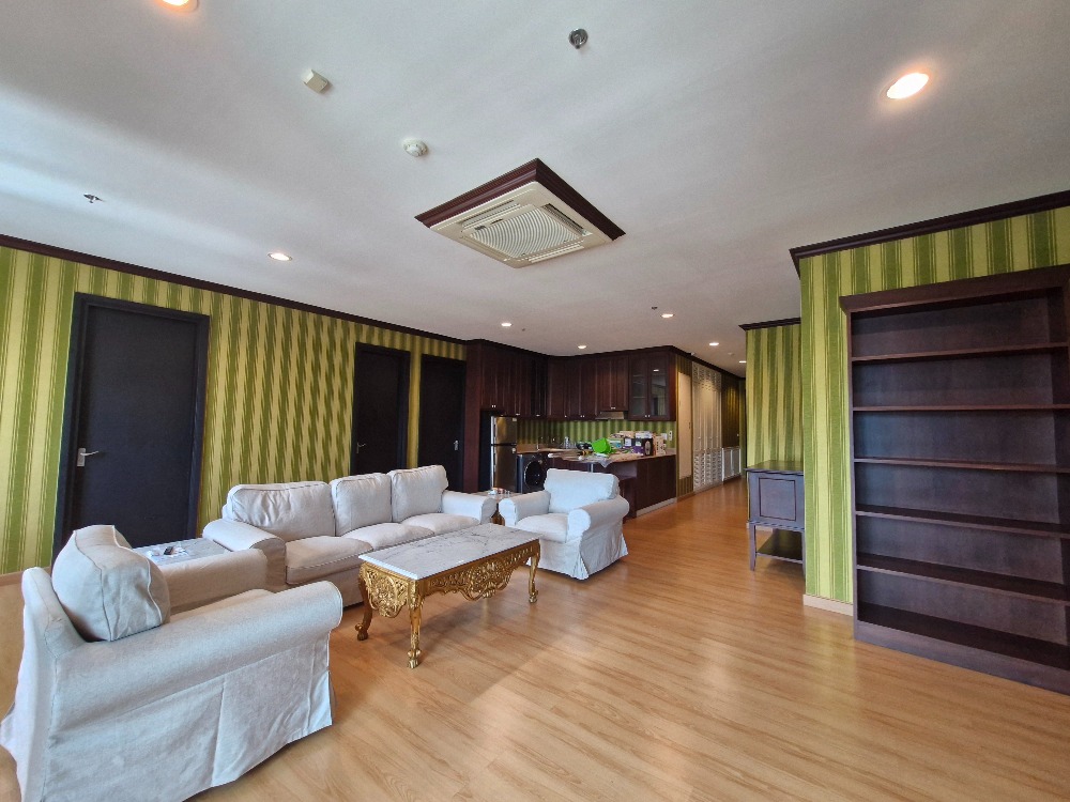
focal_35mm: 13
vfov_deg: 89.9
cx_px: 535
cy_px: 401
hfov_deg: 106.2
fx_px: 402
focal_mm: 1.74
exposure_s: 1/50
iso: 160
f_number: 2.2
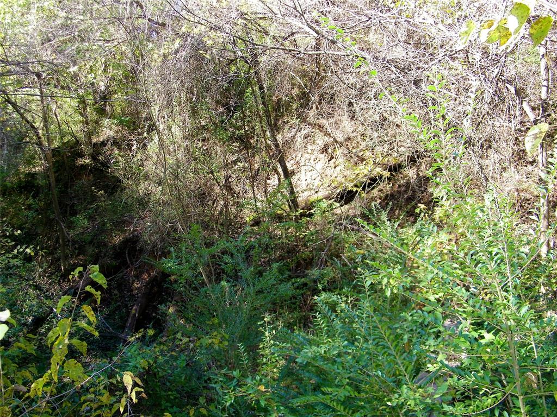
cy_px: 208
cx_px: 278
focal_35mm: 30
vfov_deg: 46.8
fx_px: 483
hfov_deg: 60.0
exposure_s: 1/80
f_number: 3.6
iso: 80
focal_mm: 5.4
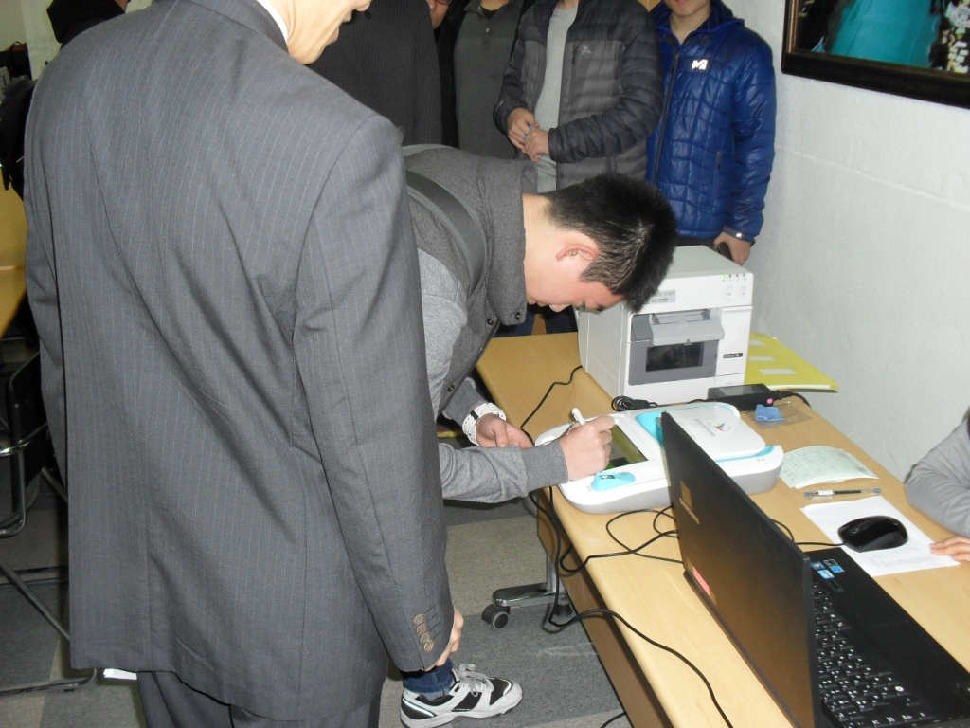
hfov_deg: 52.6
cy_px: 364
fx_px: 981
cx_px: 485
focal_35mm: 35
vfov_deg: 40.7
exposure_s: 1/45
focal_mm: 6.3
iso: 200
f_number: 3.2
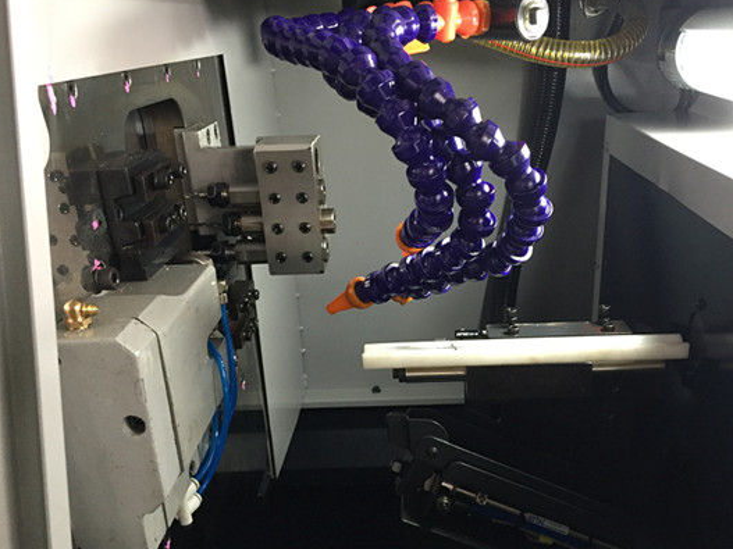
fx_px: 699
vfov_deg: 42.9
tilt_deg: -22.6
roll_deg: +1.5
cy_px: 306
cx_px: 416
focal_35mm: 33
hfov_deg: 55.2
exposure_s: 1/30
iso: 160
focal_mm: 4.15
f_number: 2.2
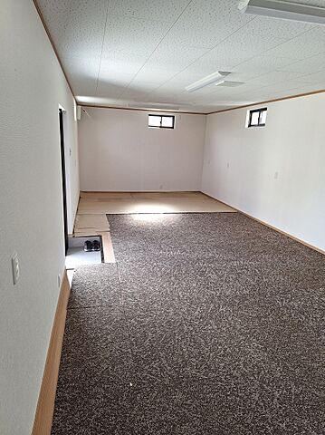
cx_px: 162
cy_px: 218
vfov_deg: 74.0
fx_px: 288
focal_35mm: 23
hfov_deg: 58.8
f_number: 1.8
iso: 80
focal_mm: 5.54
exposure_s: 1/100
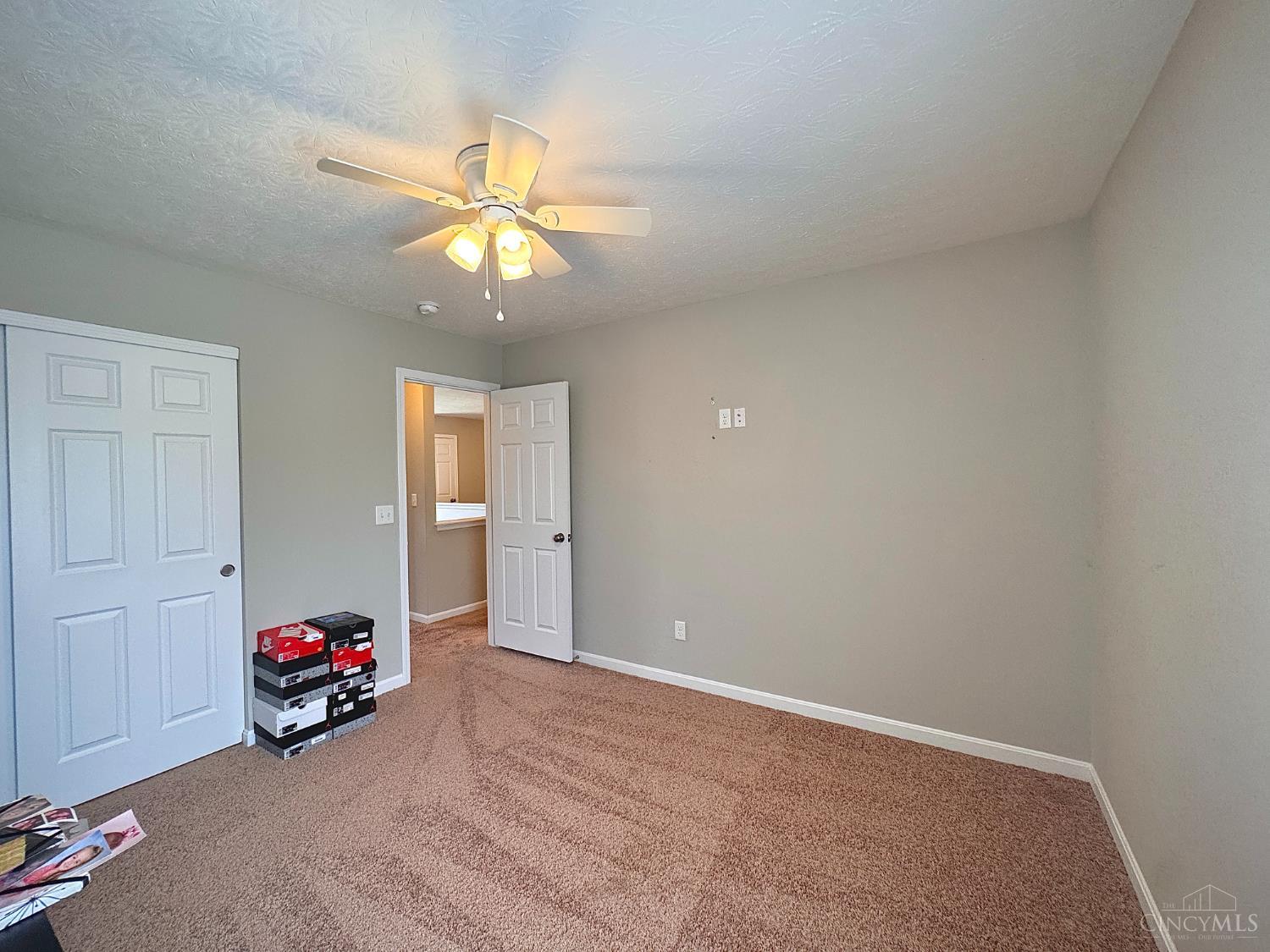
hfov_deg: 102.1
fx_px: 514
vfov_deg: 85.7
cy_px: 476
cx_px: 635
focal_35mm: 14
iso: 250
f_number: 2.2
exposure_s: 1/120
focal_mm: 2.22
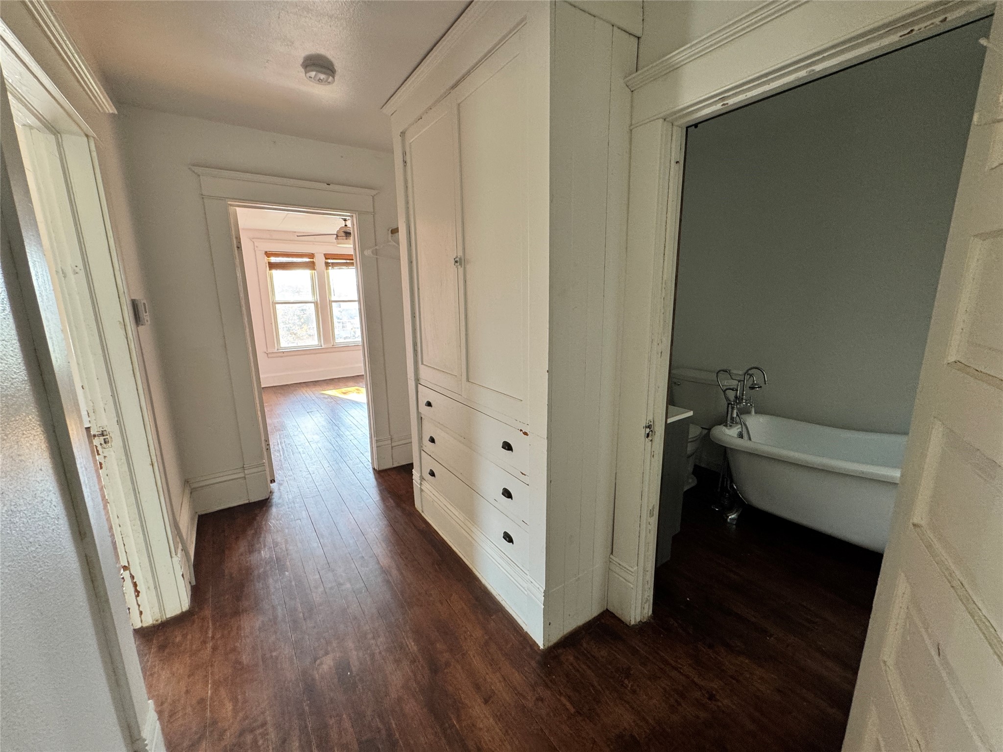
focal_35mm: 14
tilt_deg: -11.7
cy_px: 376
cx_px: 502
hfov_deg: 102.1
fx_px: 406
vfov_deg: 85.7
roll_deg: +1.0
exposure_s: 1/60
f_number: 2.2
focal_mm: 2.22
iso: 200
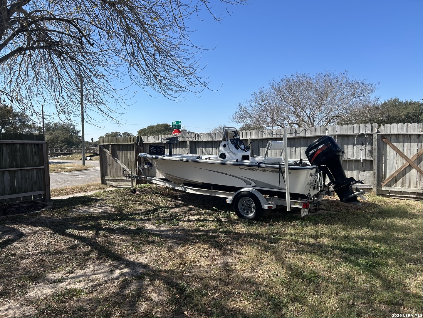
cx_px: 212
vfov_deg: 53.1
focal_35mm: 26
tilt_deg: -2.7
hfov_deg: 67.3
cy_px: 159
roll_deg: +1.2
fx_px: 318
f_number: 1.5
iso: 50
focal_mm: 5.7
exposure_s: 1/3571
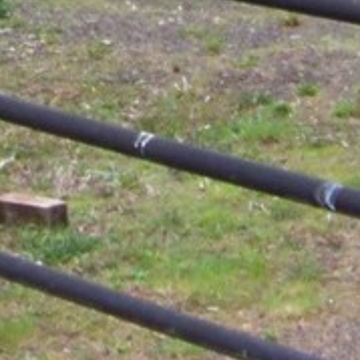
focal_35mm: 182
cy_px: -201
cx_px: 127
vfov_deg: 9.3
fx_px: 2141
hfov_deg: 9.6
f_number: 2.8
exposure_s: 1/200
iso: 64
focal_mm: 5.85
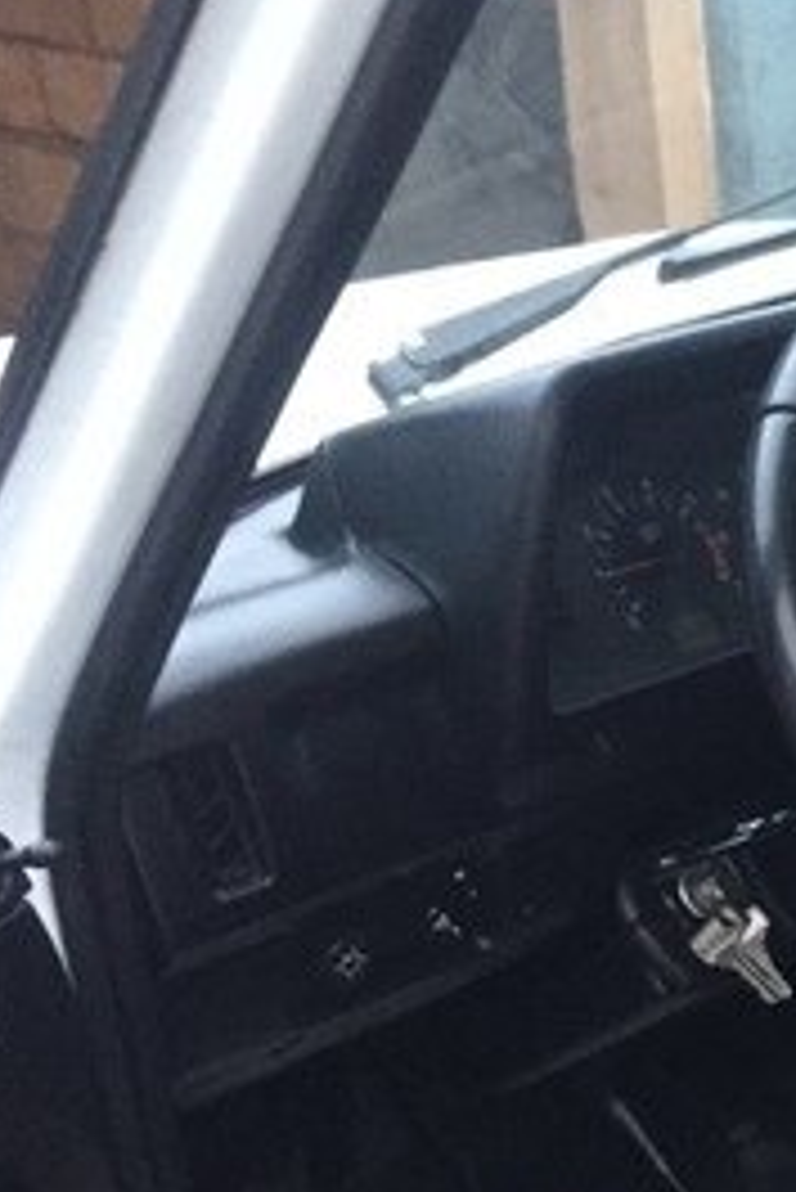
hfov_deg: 16.1
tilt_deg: -30.6
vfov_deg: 26.2
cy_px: 1050
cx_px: 1318
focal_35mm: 75
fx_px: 2484
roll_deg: -0.9
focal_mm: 4.15
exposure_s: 1/17
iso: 250
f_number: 2.2
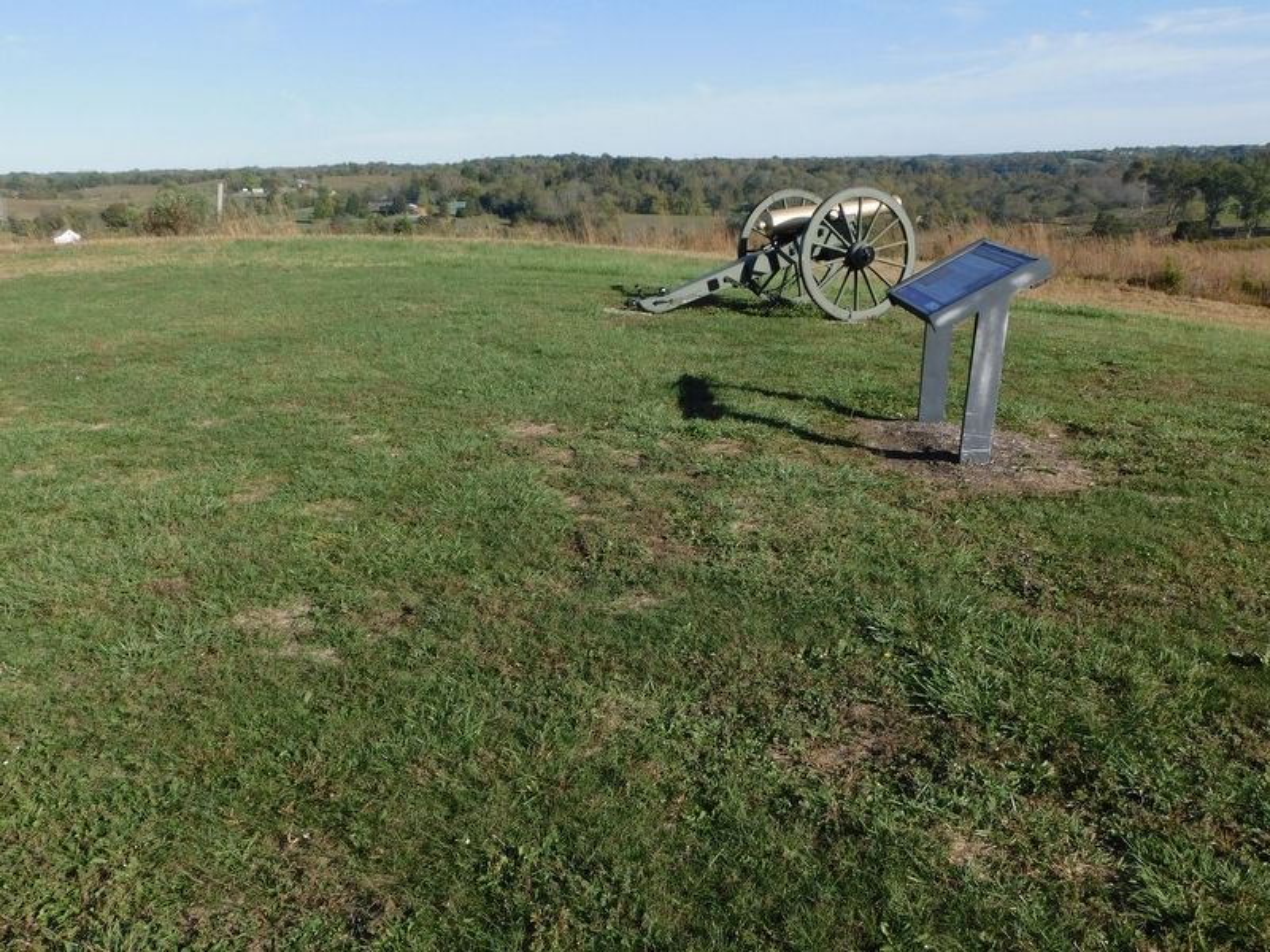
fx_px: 1101
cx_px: 635
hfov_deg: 60.0
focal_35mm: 30
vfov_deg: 46.8
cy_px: 476
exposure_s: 1/1500
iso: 125
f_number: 3.2
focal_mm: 5.3
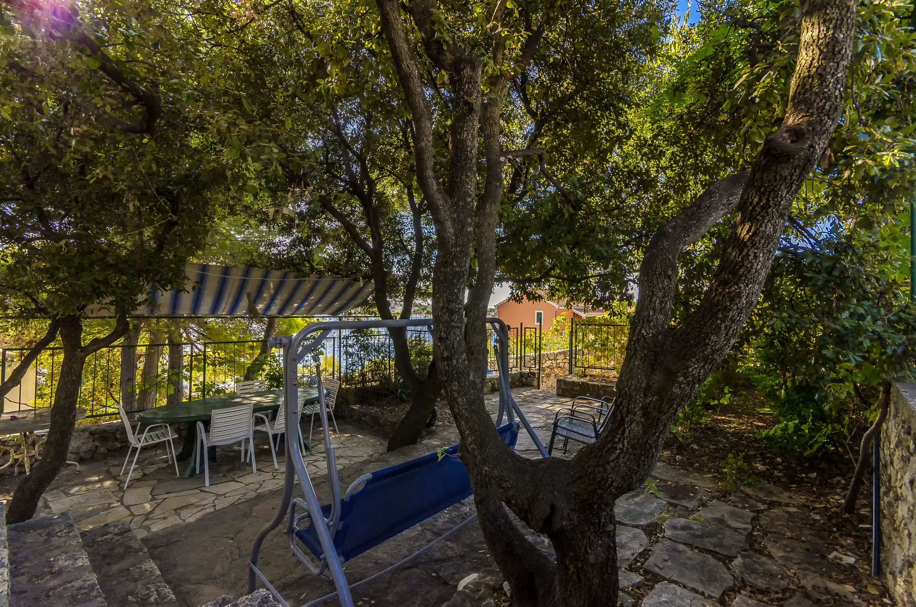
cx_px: 458
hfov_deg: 100.5
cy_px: 304
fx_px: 381
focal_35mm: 15
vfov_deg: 77.1
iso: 160
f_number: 8
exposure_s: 1/400
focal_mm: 10
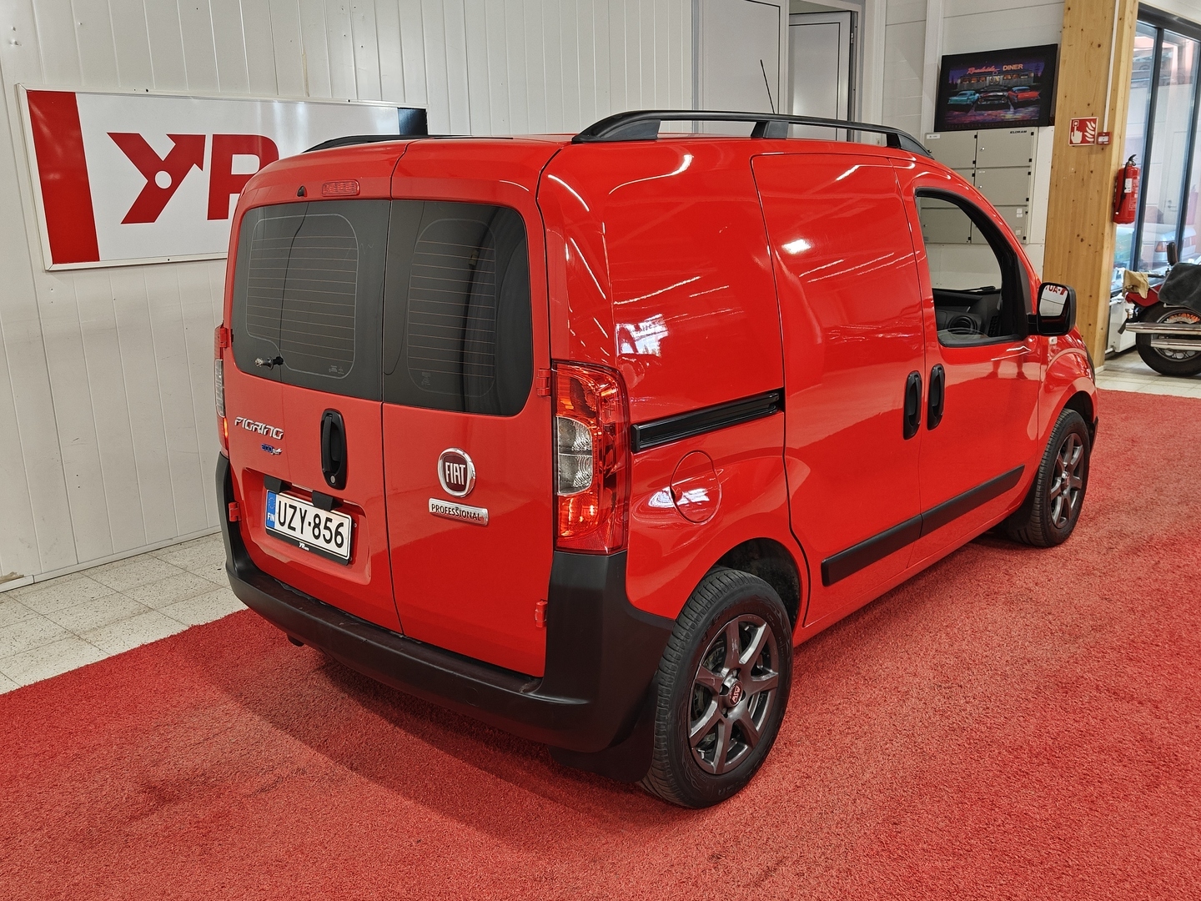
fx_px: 1041
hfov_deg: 60.0
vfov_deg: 46.8
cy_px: 450
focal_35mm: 30
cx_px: 600
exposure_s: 1/62
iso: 100
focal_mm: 5.59
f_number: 1.8
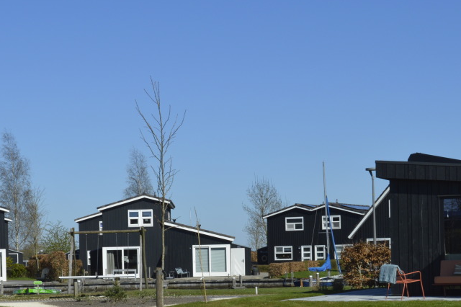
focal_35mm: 90
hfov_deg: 22.6
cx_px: 172
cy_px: 272
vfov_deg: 15.0
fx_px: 1152
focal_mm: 32
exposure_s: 1/250
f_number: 8
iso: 100
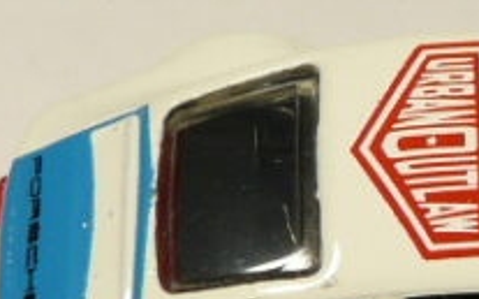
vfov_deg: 6.5
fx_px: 2609
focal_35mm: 200
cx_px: 532
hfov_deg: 10.4
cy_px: 197
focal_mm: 6.7
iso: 100
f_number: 3.2
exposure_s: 1/100
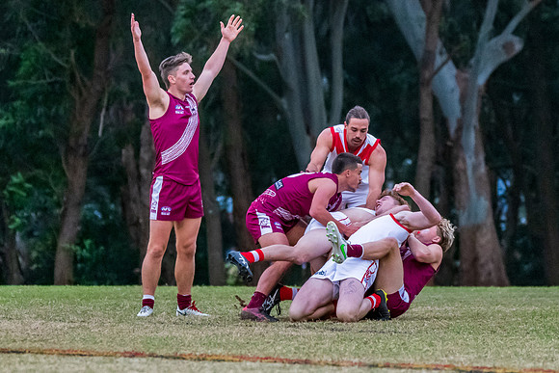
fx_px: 8368
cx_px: 302
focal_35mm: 539
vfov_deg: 2.6
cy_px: 155
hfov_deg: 3.8
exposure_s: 1/1250
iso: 3200
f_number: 5.6
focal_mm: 250
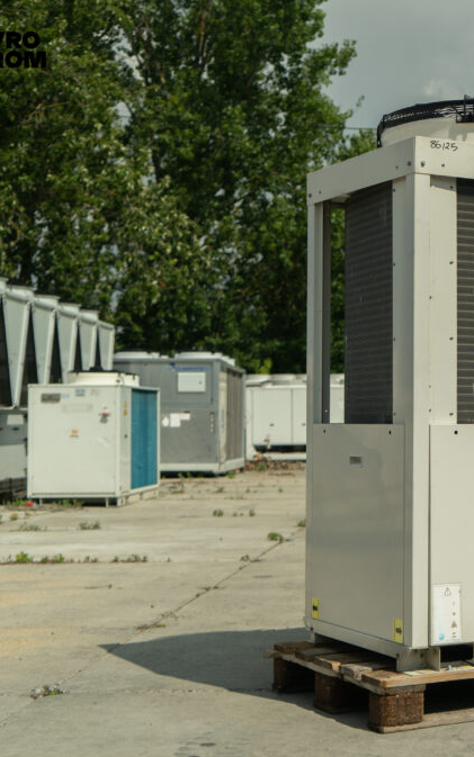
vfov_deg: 33.0
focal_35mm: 62
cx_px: 476
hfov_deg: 20.3
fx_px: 1281
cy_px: 380
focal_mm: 40
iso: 125
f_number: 4
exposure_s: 1/1250
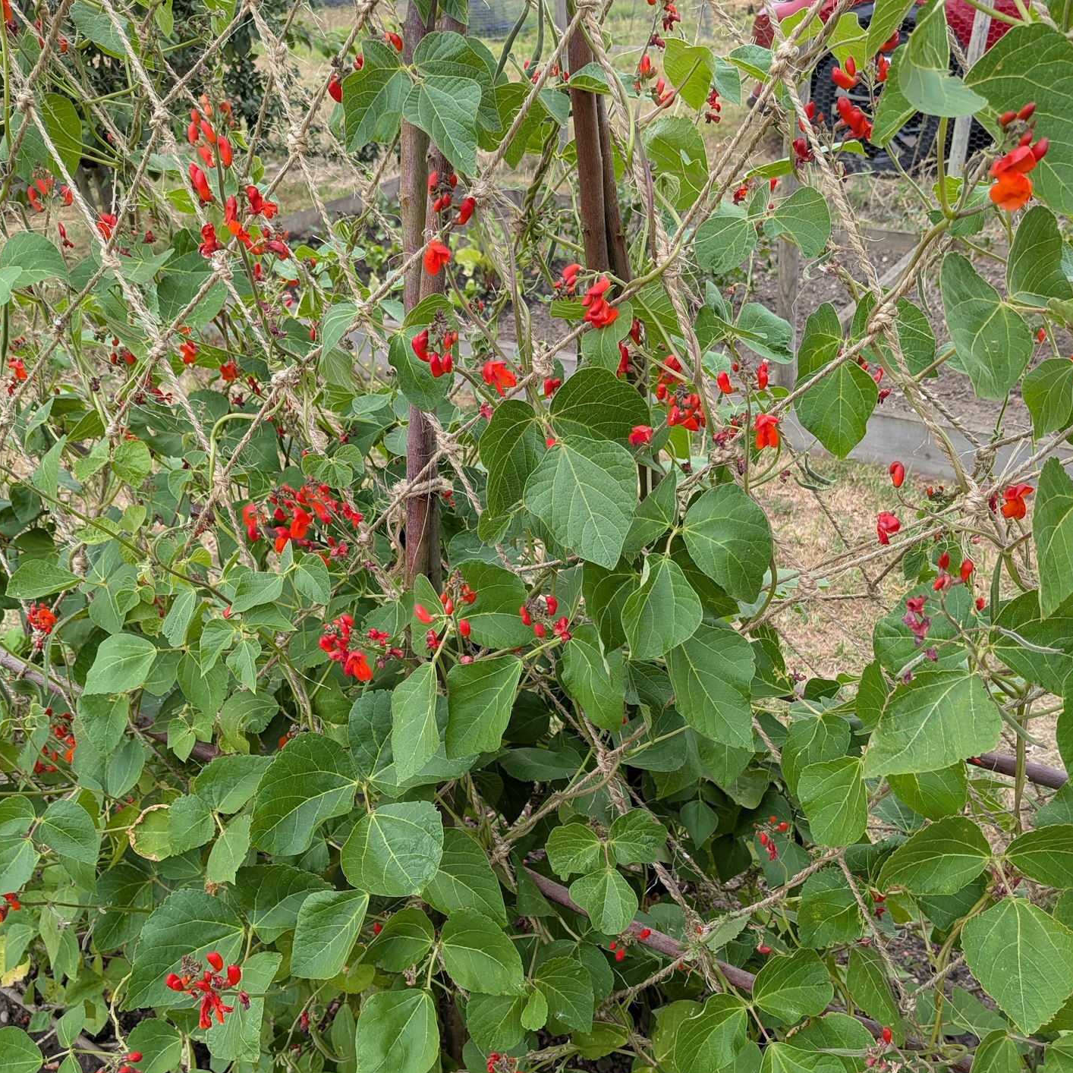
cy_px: 601
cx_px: 566
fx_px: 1052
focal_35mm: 30
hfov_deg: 54.0
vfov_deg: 53.9
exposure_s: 1/152
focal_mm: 4.53
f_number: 1.7
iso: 28
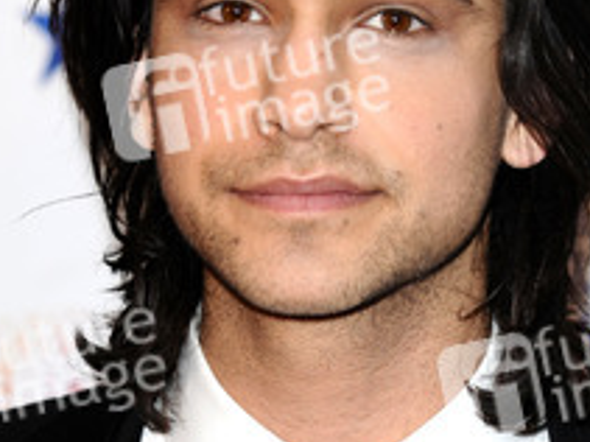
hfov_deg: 4.7
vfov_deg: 3.5
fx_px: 7221
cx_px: 329
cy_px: 235
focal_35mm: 424
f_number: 4.5
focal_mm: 155
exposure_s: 1/200
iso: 320
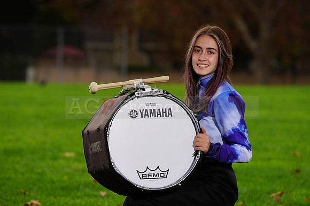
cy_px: 103
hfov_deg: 6.9
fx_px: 2556
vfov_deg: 4.6
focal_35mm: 297
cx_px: 155
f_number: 8
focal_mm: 297
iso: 160
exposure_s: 1/160
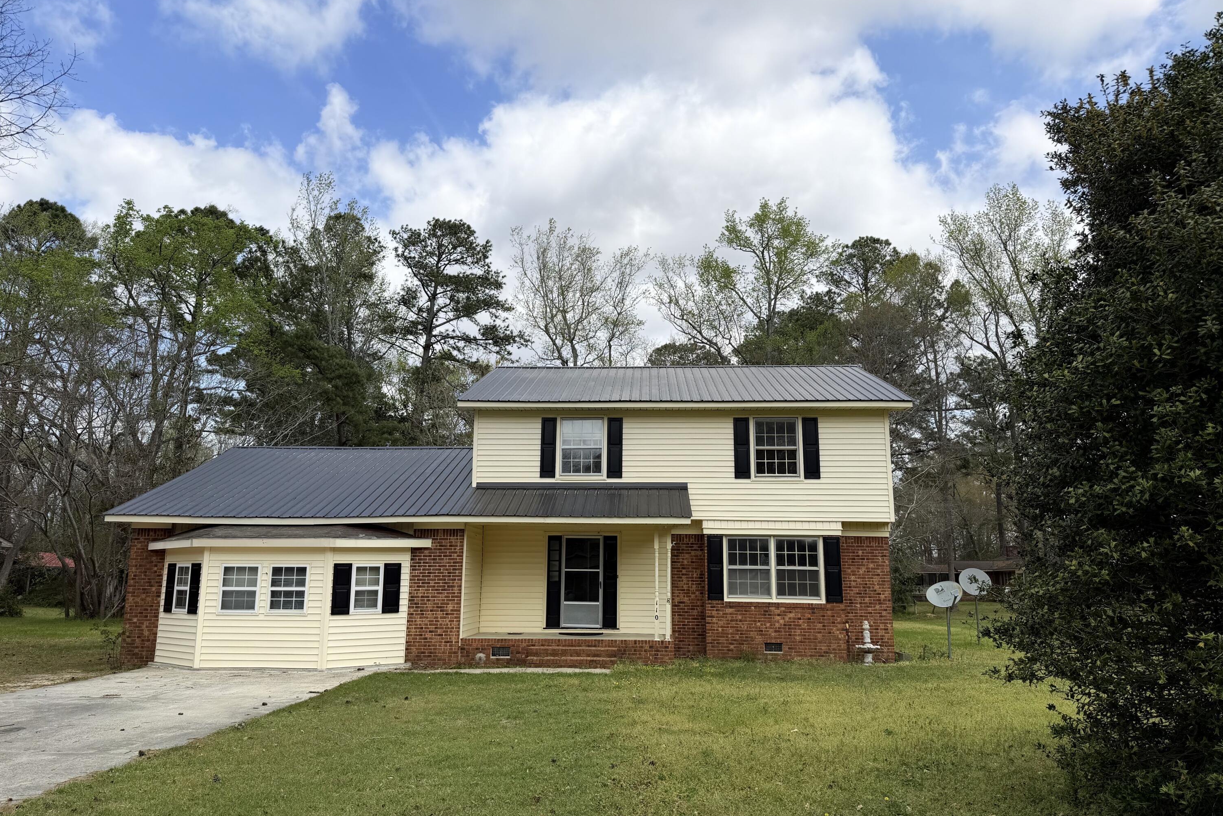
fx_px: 849
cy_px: 421
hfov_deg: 71.5
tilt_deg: +10.3
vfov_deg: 51.3
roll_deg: +0.1
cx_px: 612
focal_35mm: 25
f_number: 1.78
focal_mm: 6.76
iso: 100
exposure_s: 1/3759
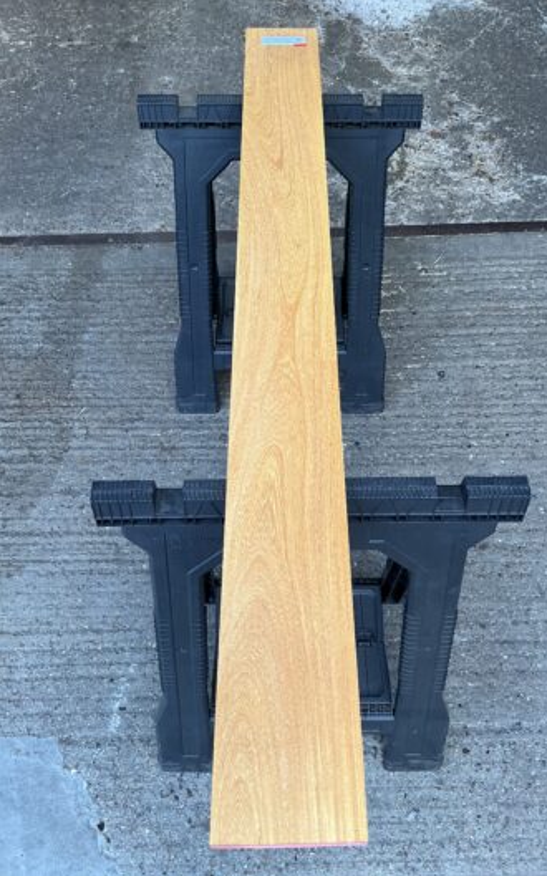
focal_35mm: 31
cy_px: 438
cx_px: 275
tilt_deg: -55.5
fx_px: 740
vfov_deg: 61.3
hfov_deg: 40.5
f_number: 1.8
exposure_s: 1/100
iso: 32
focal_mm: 3
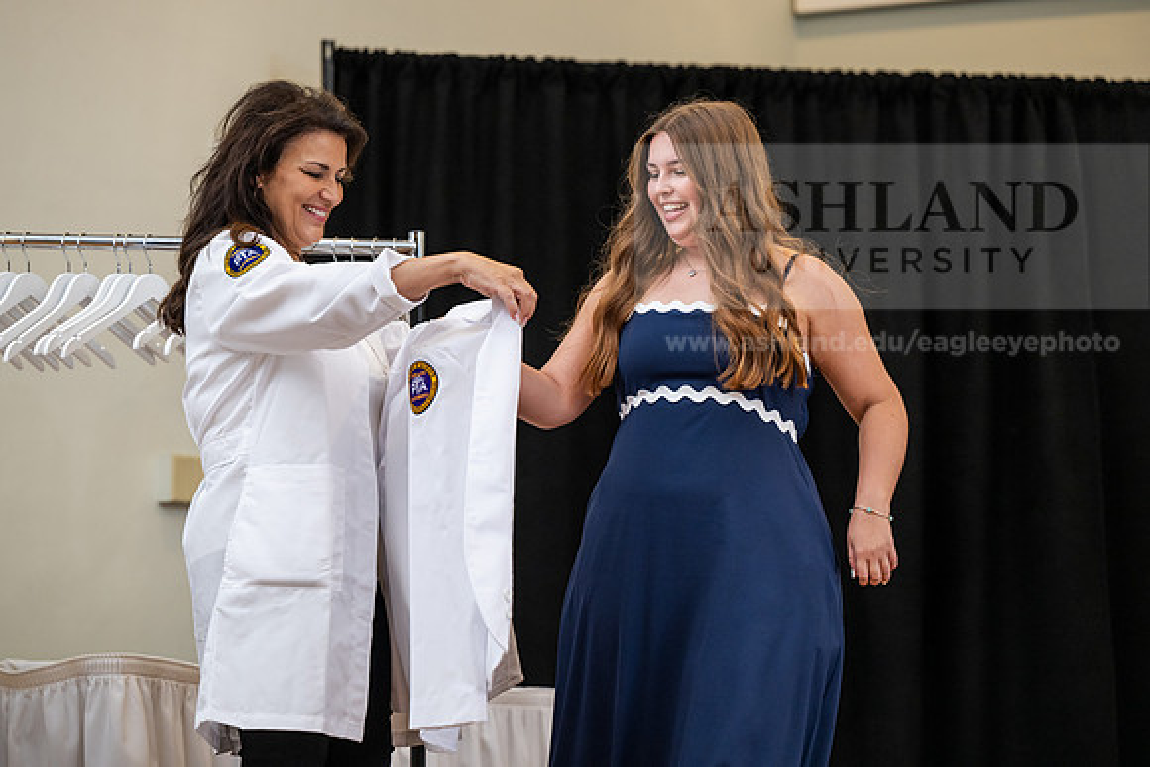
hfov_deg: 17.1
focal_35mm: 120
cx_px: 575
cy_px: 384
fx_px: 3834
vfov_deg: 11.4
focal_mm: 120
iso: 1600
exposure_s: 1/200
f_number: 3.5
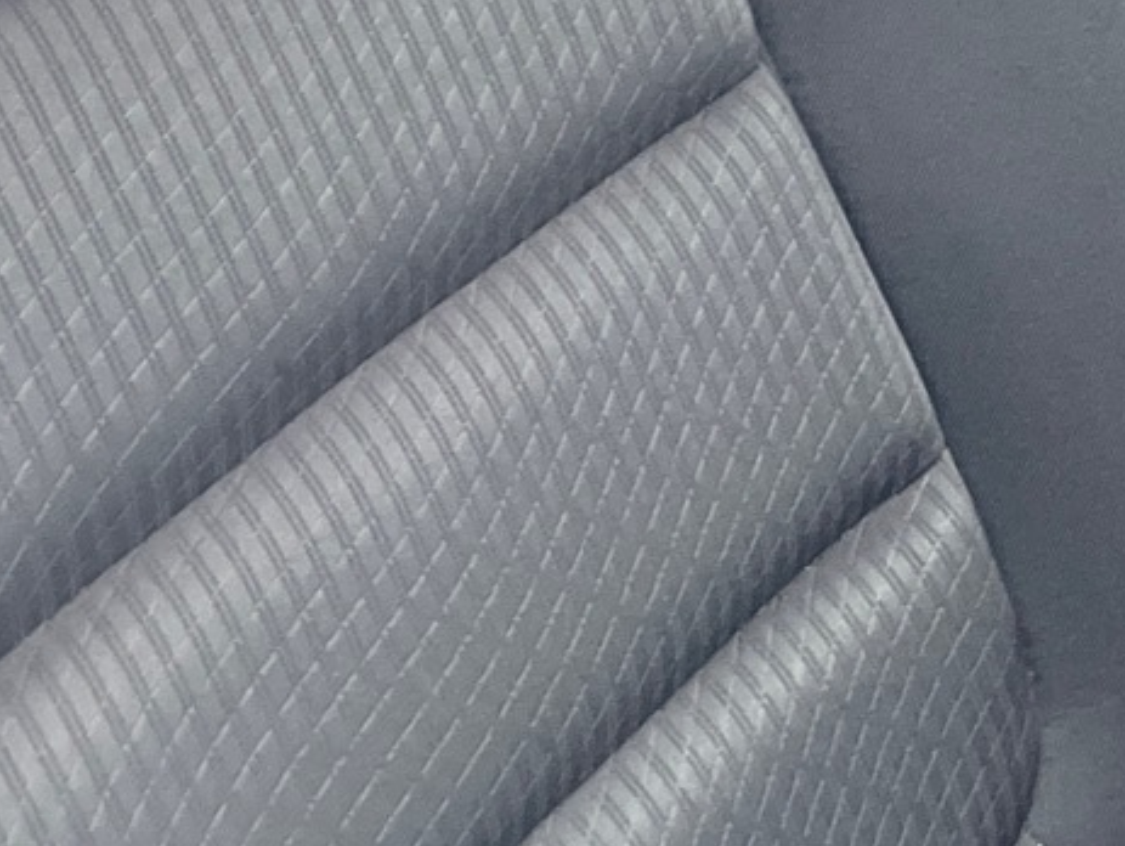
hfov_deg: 18.5
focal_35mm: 101
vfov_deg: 13.1
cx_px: 1307
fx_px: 3285
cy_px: -737
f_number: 1.6
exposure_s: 1/60
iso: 500
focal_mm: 4.2
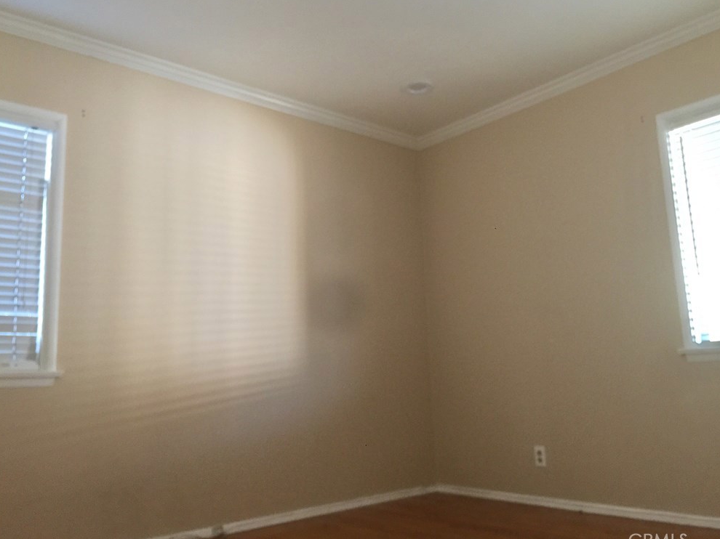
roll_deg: +1.6
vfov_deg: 46.8
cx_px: 366
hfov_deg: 60.0
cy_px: 272
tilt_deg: +9.7
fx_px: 624
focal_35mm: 30
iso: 100
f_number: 2.2
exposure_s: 1/15
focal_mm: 4.15
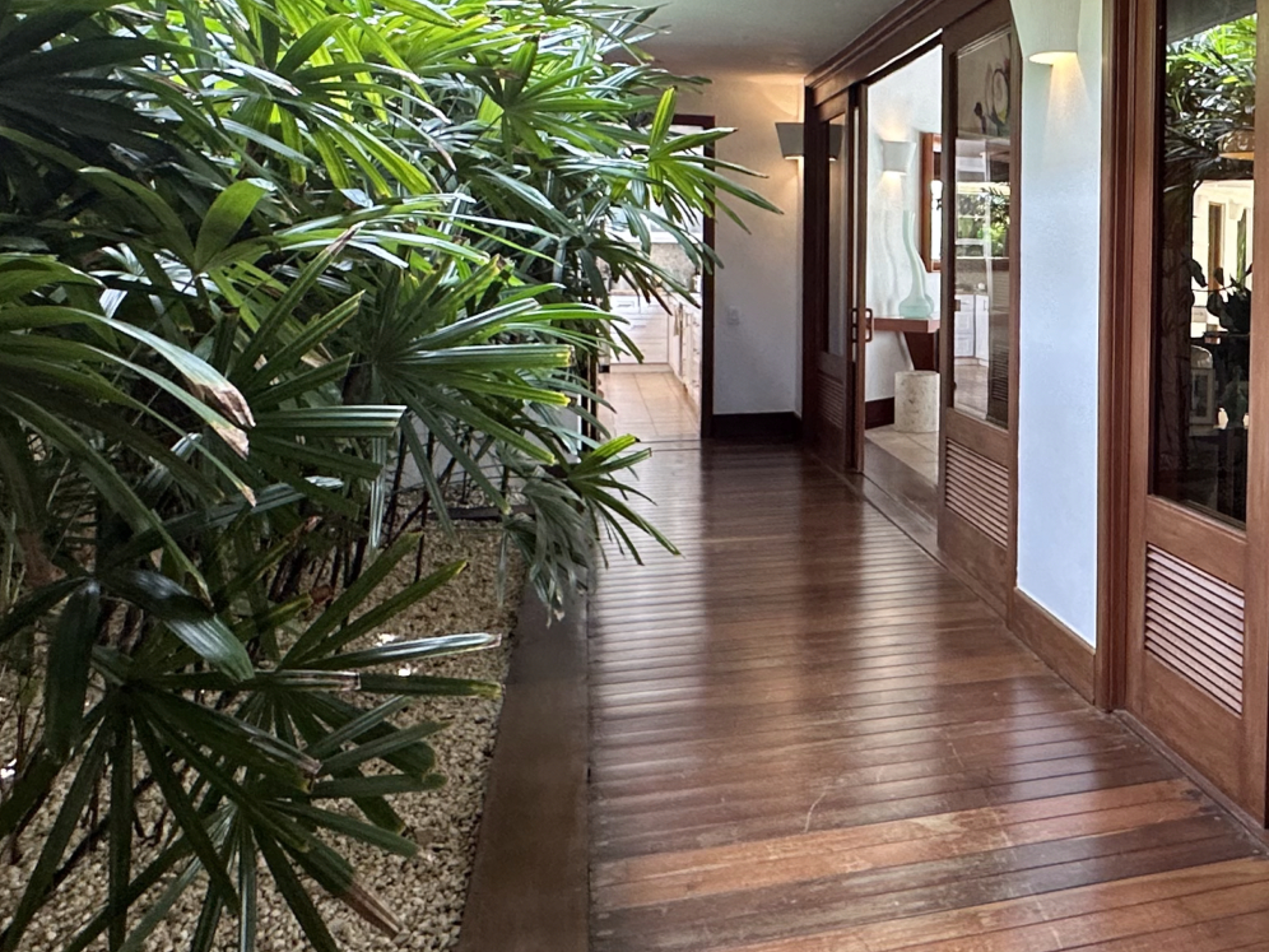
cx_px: 1094
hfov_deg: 47.2
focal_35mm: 36
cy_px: 308
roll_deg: -1.7
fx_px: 1320
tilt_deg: -2.1
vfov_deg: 39.1
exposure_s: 1/99
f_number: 2.2
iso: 125
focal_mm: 2.22
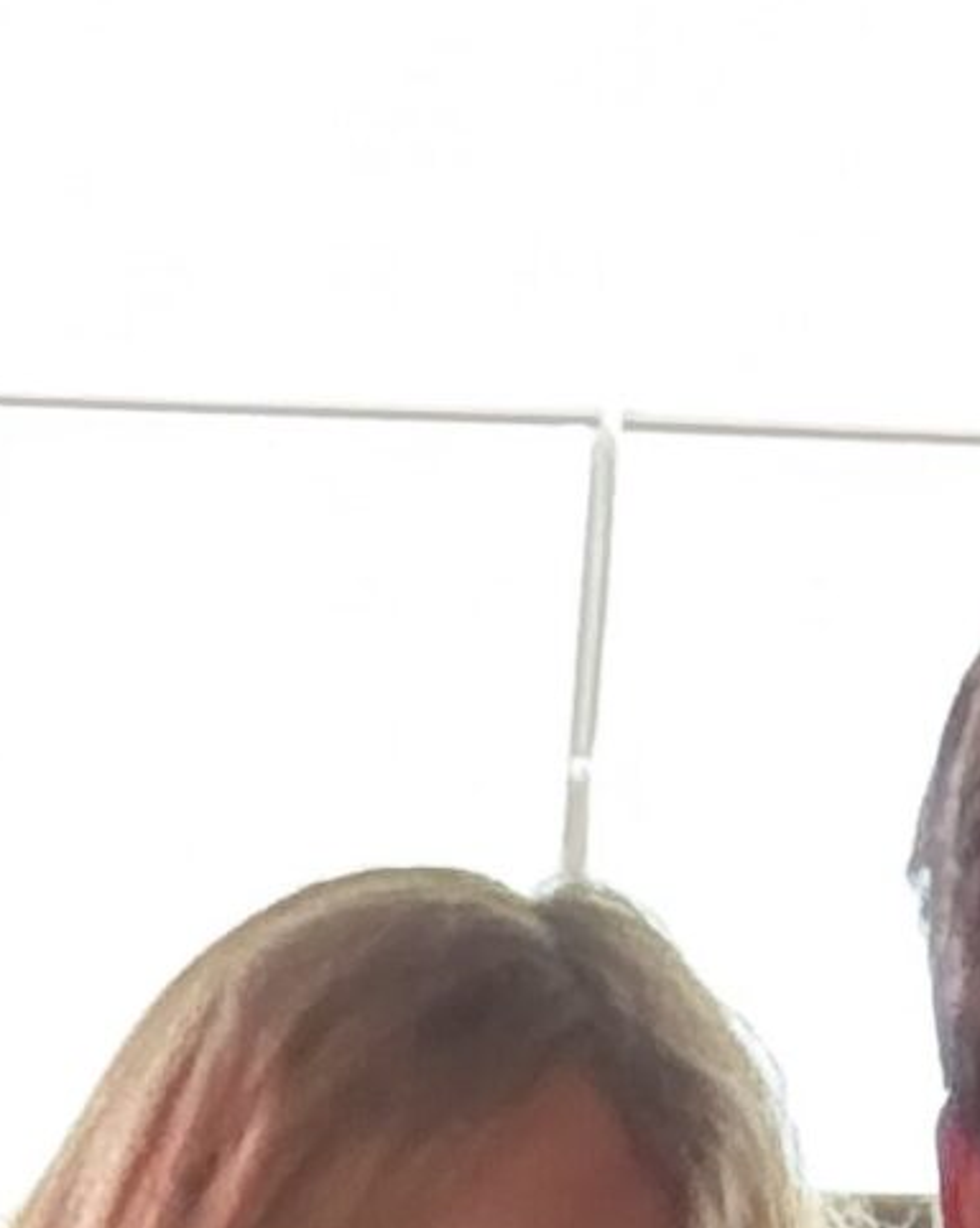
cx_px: -18
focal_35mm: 156
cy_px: 2762
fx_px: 5663
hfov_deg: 9.8
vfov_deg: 10.8
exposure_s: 1/21
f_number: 1.9
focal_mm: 2.69
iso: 640
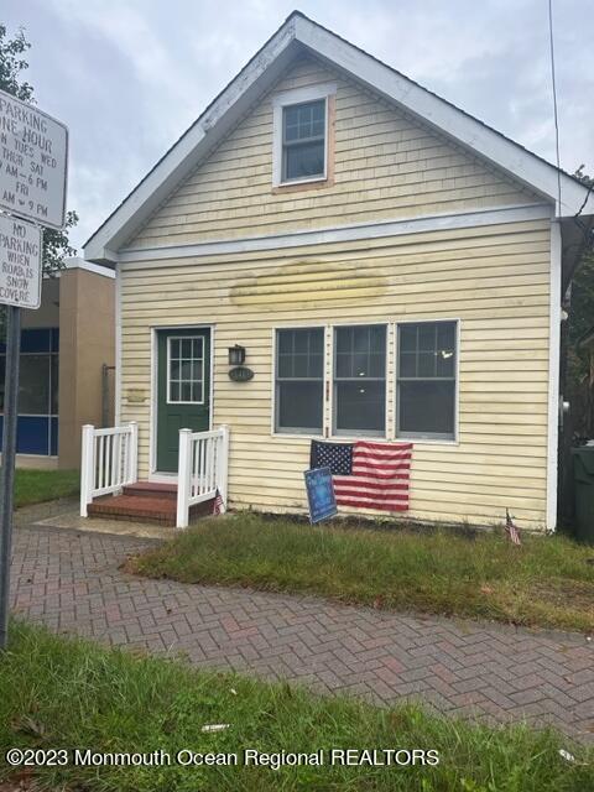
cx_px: 297
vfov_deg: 71.6
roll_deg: -0.2
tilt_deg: -0.9
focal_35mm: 24
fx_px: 549
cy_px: 396
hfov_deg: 56.8
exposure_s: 1/767
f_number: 1.78
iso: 80
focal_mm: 6.86
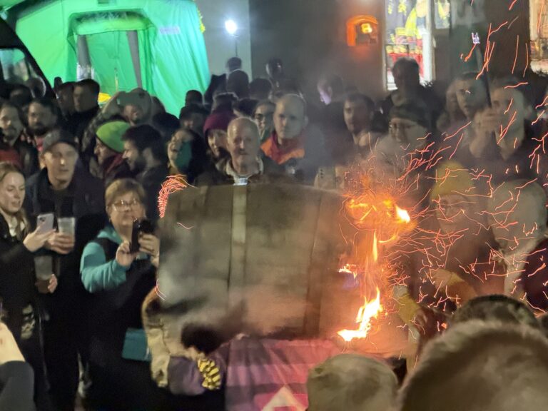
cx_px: 274
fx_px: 1900
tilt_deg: -4.3
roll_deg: +0.1
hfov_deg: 16.4
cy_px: 206
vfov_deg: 12.3
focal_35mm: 120
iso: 2500
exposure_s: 1/15
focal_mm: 15.66
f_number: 2.8
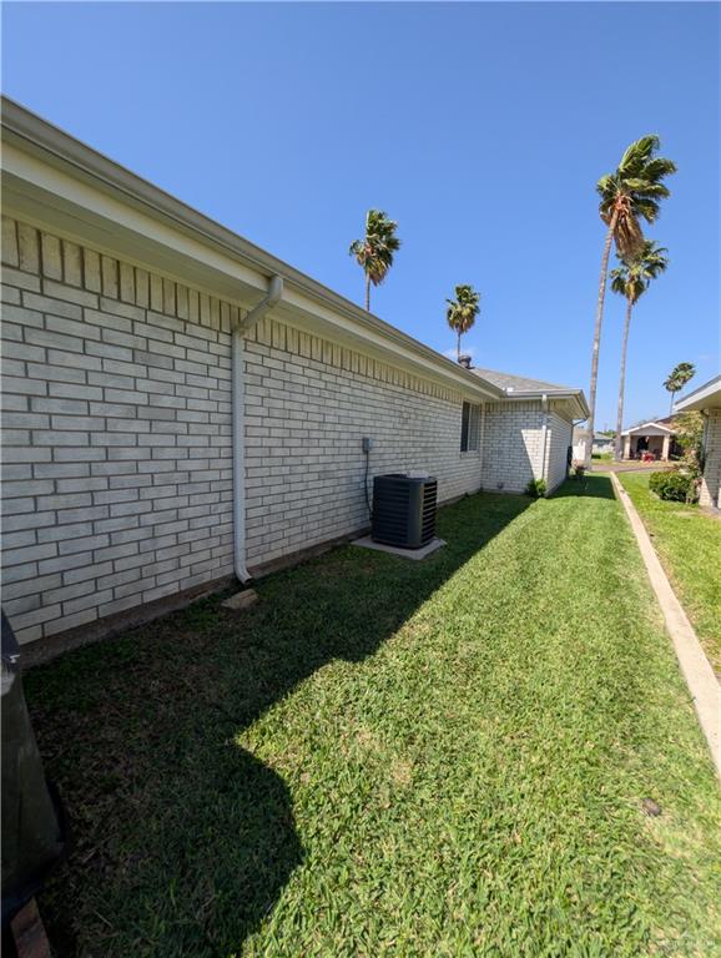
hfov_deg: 94.6
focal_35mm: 12
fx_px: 333
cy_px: 479
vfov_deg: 110.5
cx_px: 360
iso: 52
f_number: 1.7
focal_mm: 2.02
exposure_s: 1/2646
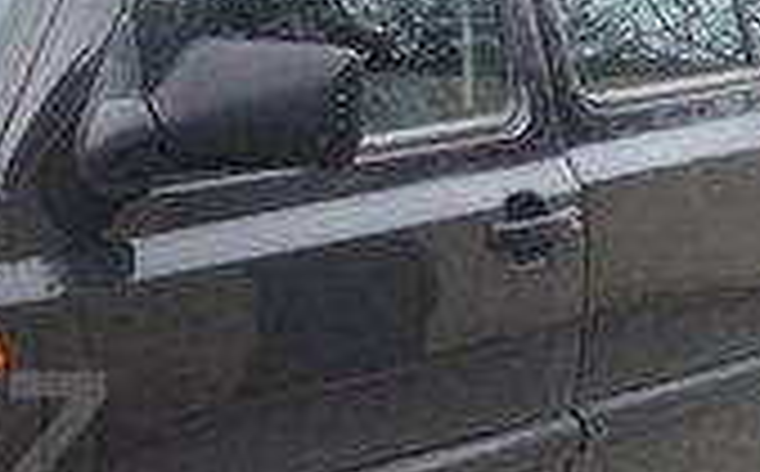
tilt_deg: -11.8
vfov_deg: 9.5
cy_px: 438
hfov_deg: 14.4
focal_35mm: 137
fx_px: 2833
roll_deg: -0.4
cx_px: -351
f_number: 2.4
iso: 50
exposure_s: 1/141
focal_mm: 4.12
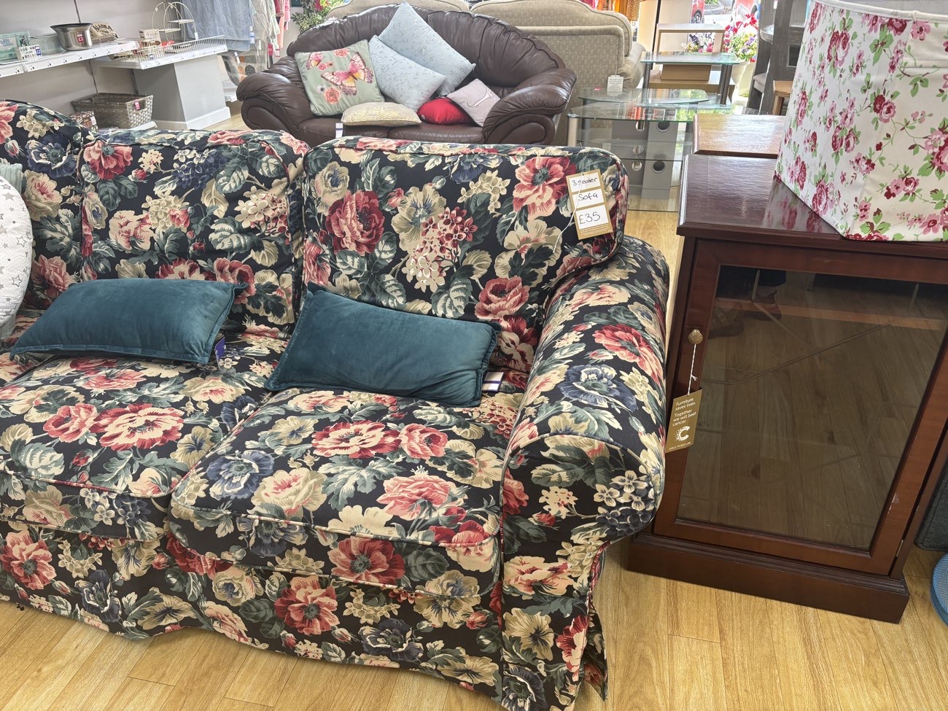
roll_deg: +0.5
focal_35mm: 26
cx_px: 474
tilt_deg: -30.2
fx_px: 712
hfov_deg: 67.3
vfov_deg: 53.1
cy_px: 356
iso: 80
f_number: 1.6
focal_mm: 5.96
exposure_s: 1/121
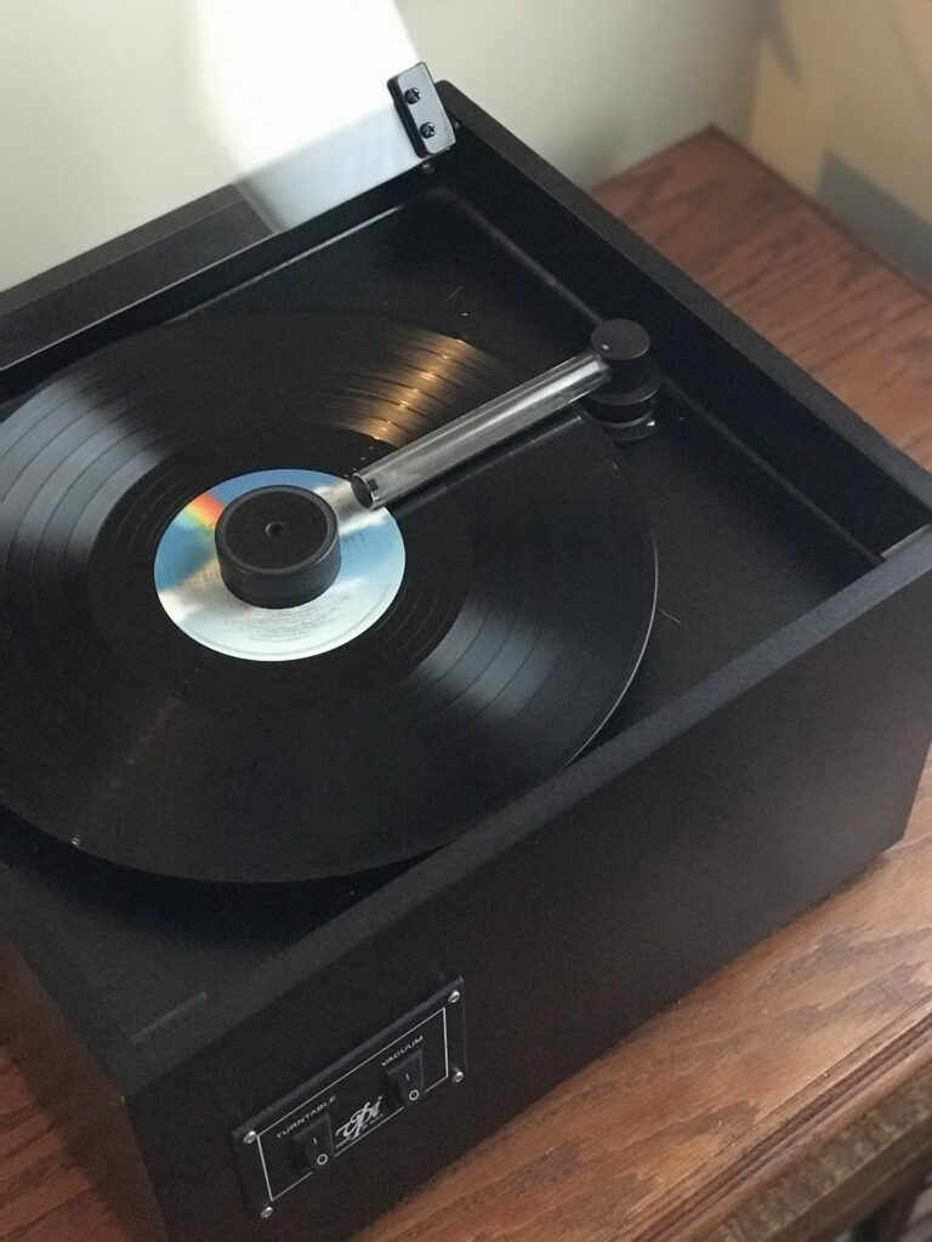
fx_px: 2046
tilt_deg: -50.5
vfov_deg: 33.8
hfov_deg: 25.7
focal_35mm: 57
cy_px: 621
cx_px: 466
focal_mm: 6.6
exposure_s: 1/60
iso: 1250
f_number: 2.8
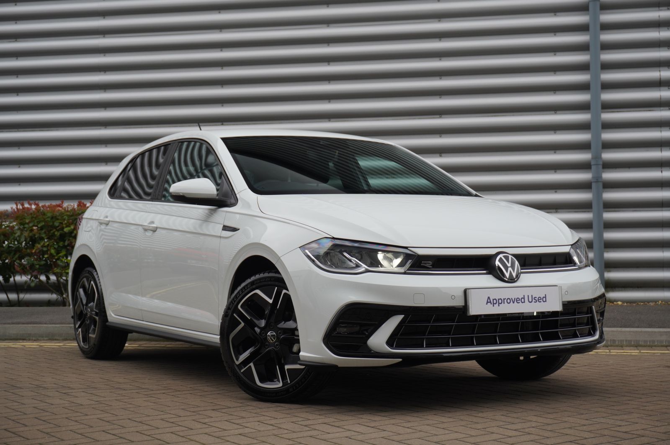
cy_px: 222
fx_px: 1088
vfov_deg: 23.1
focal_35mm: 58
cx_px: 335
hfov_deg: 34.2
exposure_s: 1/160
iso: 250
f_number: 5.6
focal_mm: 39
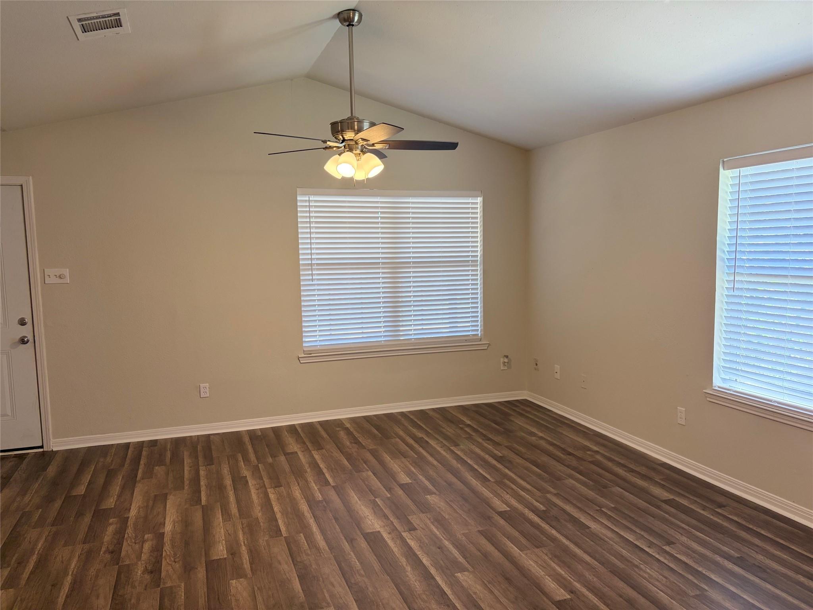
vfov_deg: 53.1
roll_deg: +1.9
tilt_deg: -6.2
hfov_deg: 67.3
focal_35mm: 26
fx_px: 611
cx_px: 406
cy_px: 305
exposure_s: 1/120
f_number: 1.6
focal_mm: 5.96
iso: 100
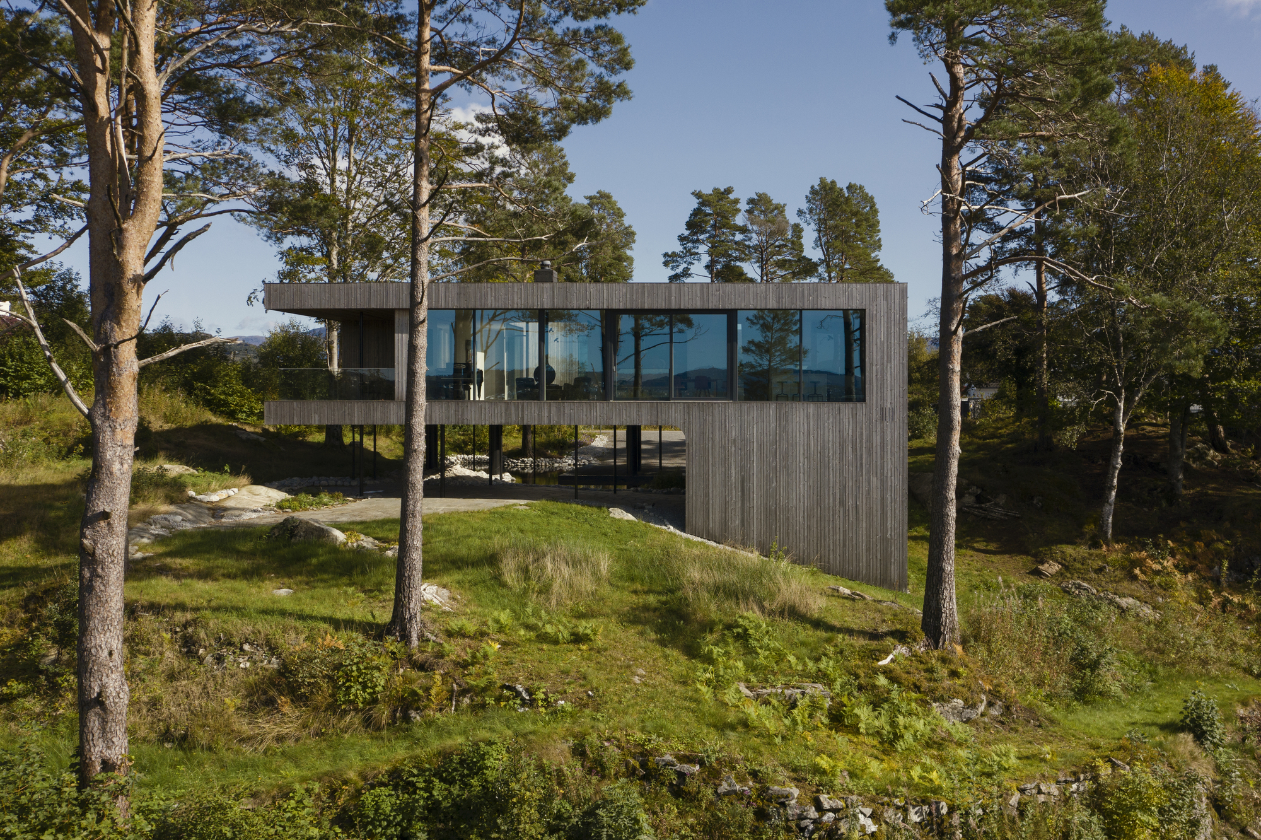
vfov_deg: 46.4
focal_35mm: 28
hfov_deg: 65.5
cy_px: 420
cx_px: 630
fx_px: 980
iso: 100
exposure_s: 1/800
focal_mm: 10.26
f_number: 5
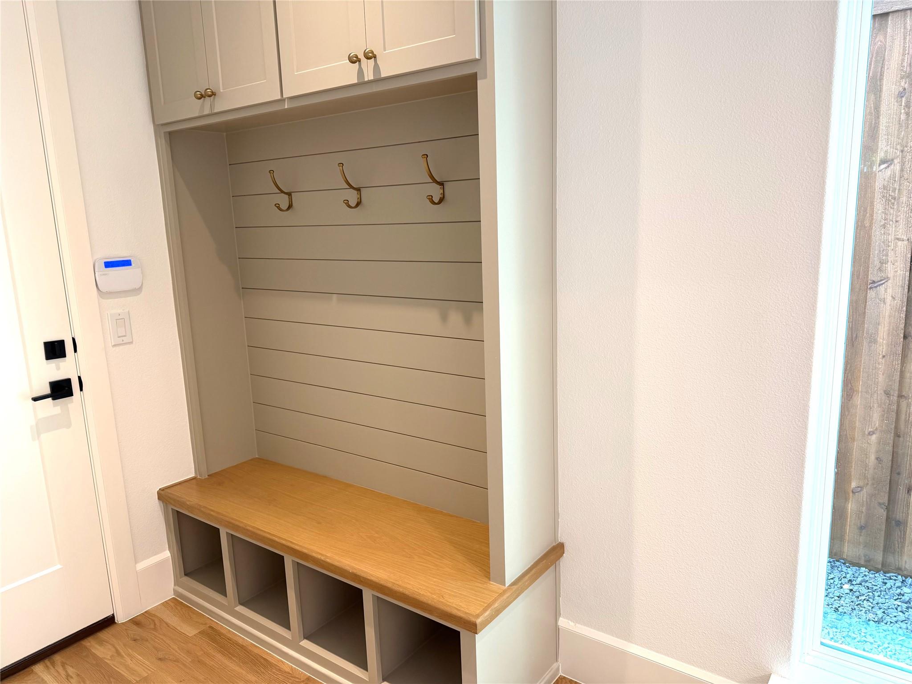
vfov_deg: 56.8
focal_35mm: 24
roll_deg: +2.5
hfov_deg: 71.6
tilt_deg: -10.3
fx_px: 632
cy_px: 342
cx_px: 456
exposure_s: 1/120
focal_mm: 6.76
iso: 80
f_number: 1.78
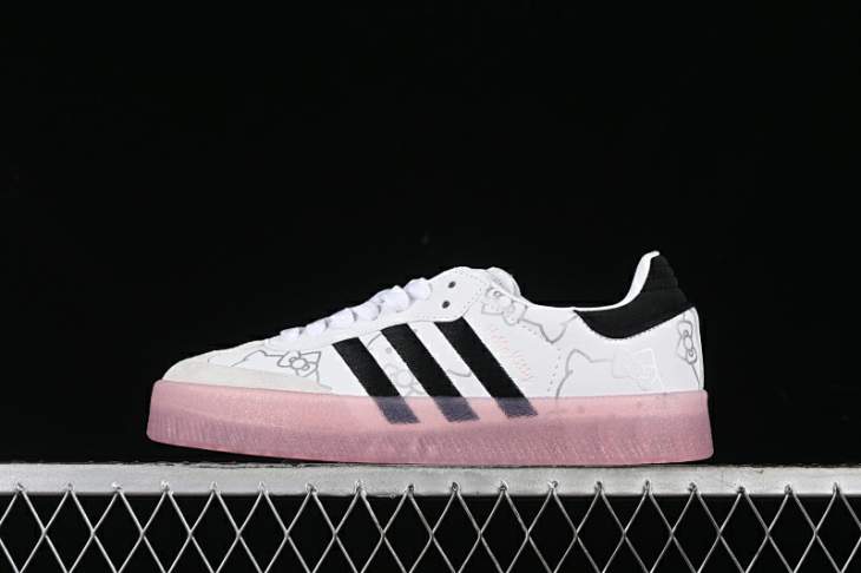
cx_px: 430
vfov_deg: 18.2
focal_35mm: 75
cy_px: 286
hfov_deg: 27.0
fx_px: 1793
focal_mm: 50
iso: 160
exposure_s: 1/100
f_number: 8
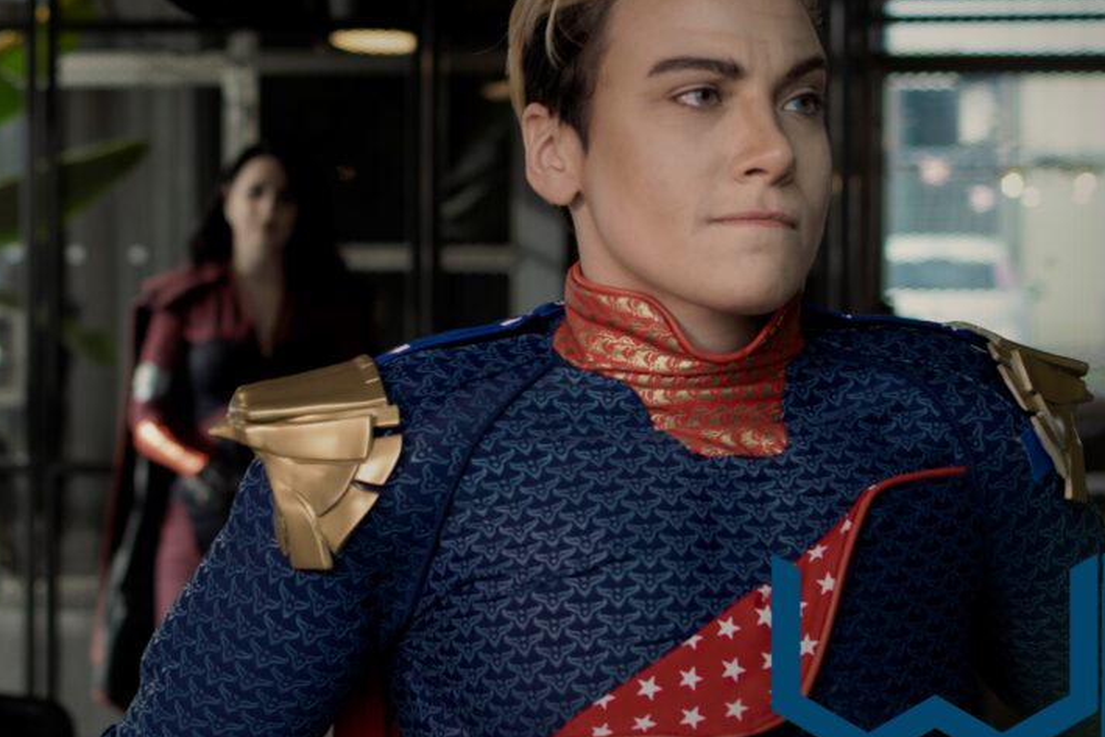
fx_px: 2727
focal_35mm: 89
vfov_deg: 15.4
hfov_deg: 22.8
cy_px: 266
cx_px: 372
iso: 200
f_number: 2.5
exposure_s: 1/100
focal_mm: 35
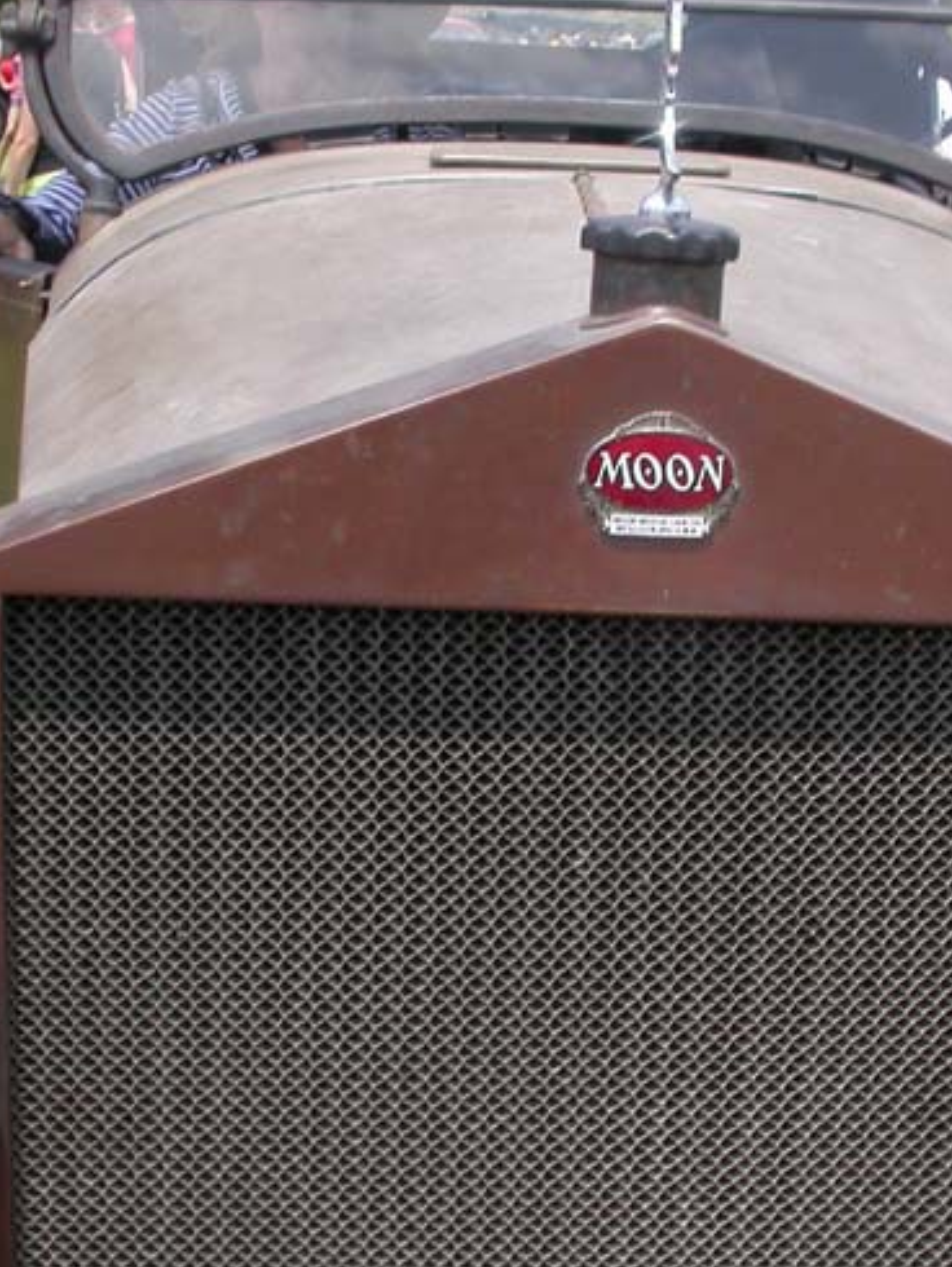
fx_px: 2272
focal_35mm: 62
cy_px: 641
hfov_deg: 23.7
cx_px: 507
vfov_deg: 31.2
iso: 100
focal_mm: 7.85
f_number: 6
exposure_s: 1/225
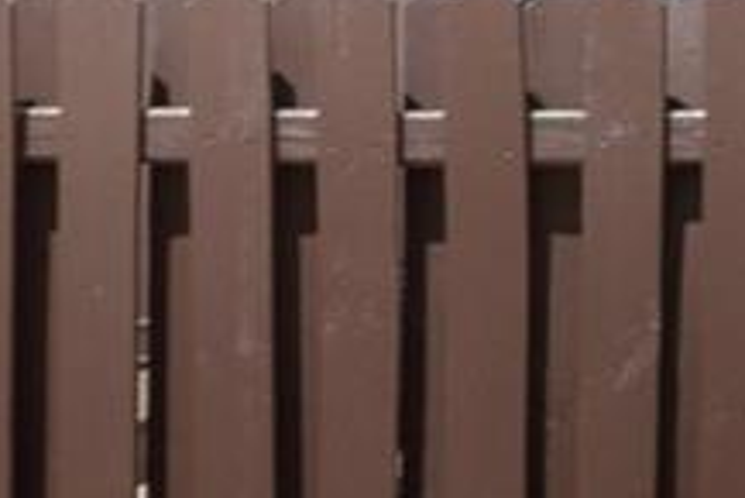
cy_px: -440
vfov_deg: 6.1
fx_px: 4576
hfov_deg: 7.9
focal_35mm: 221
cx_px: 2304
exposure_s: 1/50
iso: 100
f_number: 9
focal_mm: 20
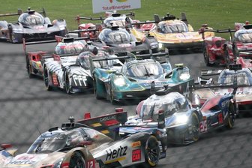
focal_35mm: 669
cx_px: 91
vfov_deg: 2.1
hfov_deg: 3.1
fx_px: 4683
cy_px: 85
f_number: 4
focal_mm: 183.43
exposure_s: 1/800
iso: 200
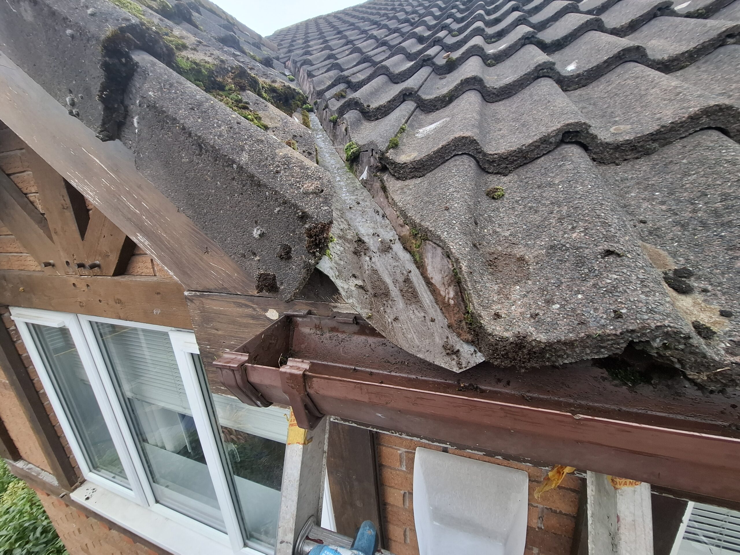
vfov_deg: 89.9
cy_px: 278
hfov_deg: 106.2
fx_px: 278
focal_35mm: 13
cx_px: 370
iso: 40
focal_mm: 1.74
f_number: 2.2
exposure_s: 1/100
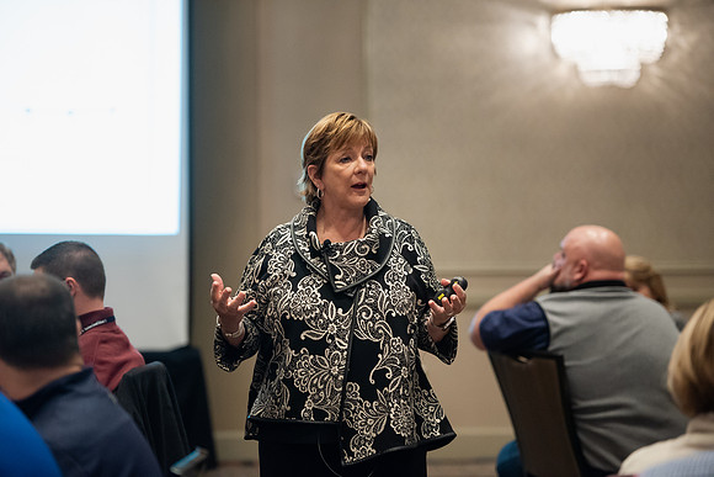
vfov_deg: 9.8
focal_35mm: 140
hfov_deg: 14.7
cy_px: 238
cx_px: 357
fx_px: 2777
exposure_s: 1/160
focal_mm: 140
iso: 5000
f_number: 2.8
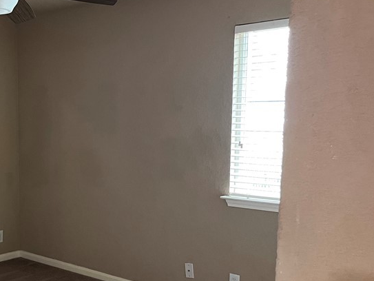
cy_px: 189
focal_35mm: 49
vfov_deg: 29.5
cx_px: 54
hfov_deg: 36.9
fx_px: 530
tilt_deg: -7.1
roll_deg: +0.3
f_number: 1.6
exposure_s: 1/40
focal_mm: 5.1
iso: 500
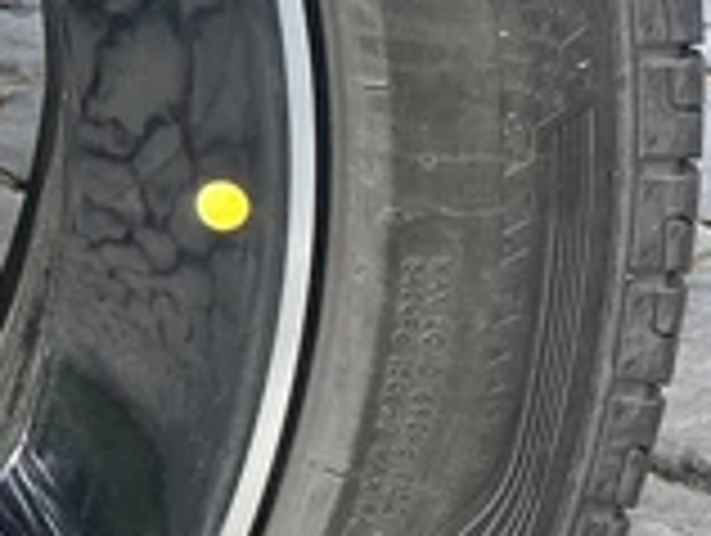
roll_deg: +7.4
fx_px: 3086
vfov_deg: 9.9
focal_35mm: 150
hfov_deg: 11.1
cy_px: 126
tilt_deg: -13.5
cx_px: -986
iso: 32
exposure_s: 1/195
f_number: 1.8
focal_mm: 4.25
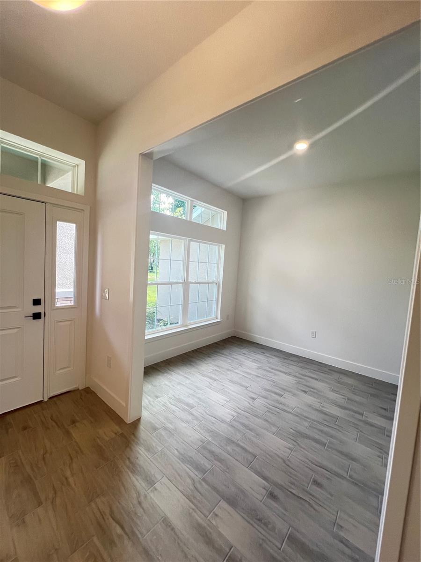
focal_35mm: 13
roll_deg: -5.1
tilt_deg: -2.0
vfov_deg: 106.2
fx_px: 211
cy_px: 281
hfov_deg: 89.9
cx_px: 210
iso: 250
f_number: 1.8
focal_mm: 1.57
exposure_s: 1/120
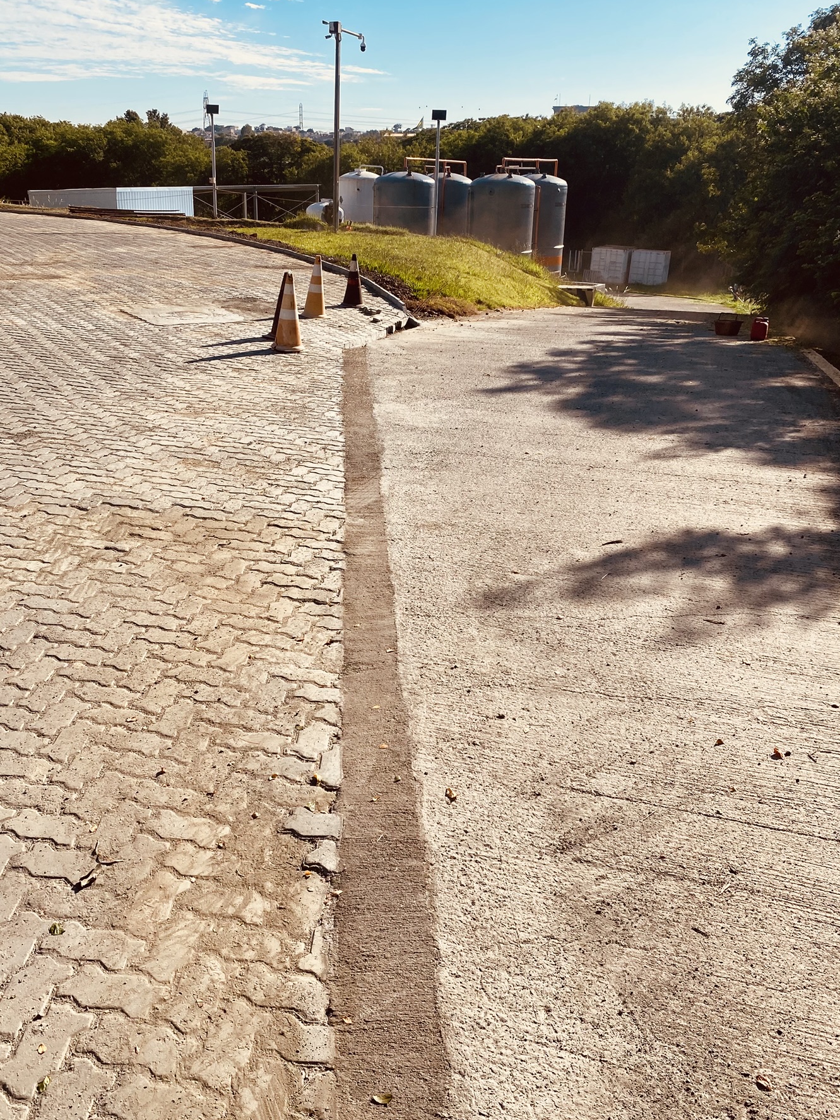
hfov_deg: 46.7
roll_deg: -1.5
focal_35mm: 30
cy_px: 551
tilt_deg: -19.4
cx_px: 384
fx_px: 971
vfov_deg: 60.0
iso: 32
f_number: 1.8
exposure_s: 1/4274
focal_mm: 4.25
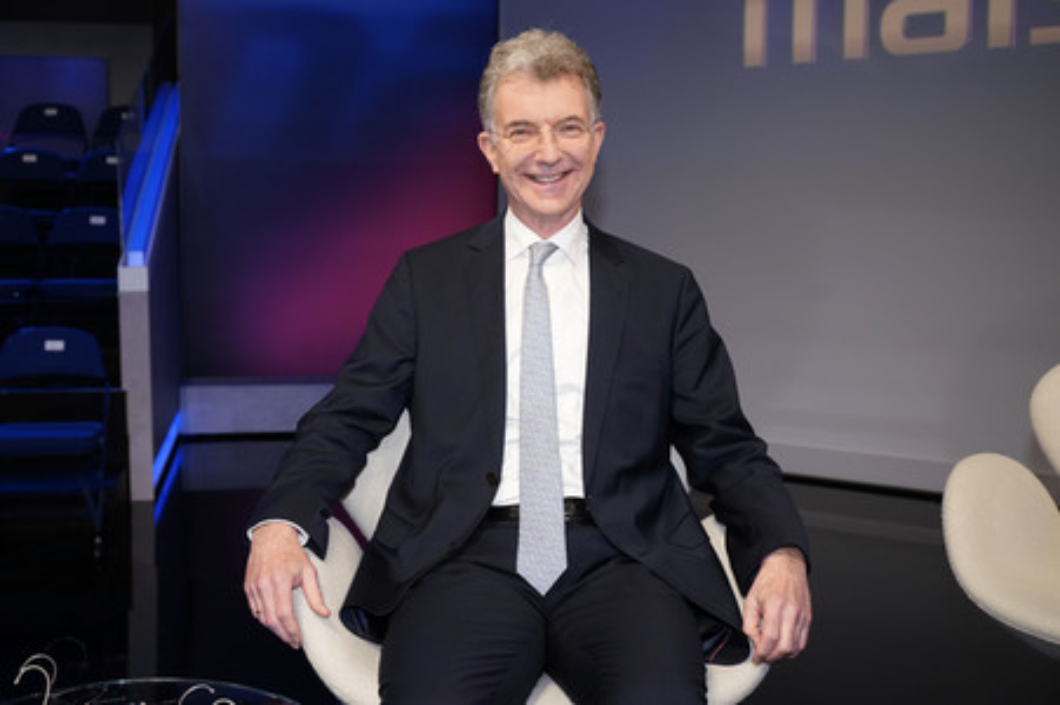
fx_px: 1147
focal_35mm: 39
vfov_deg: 34.2
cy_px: 352
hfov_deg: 49.6
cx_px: 530
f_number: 5
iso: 2000
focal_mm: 39
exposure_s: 1/160
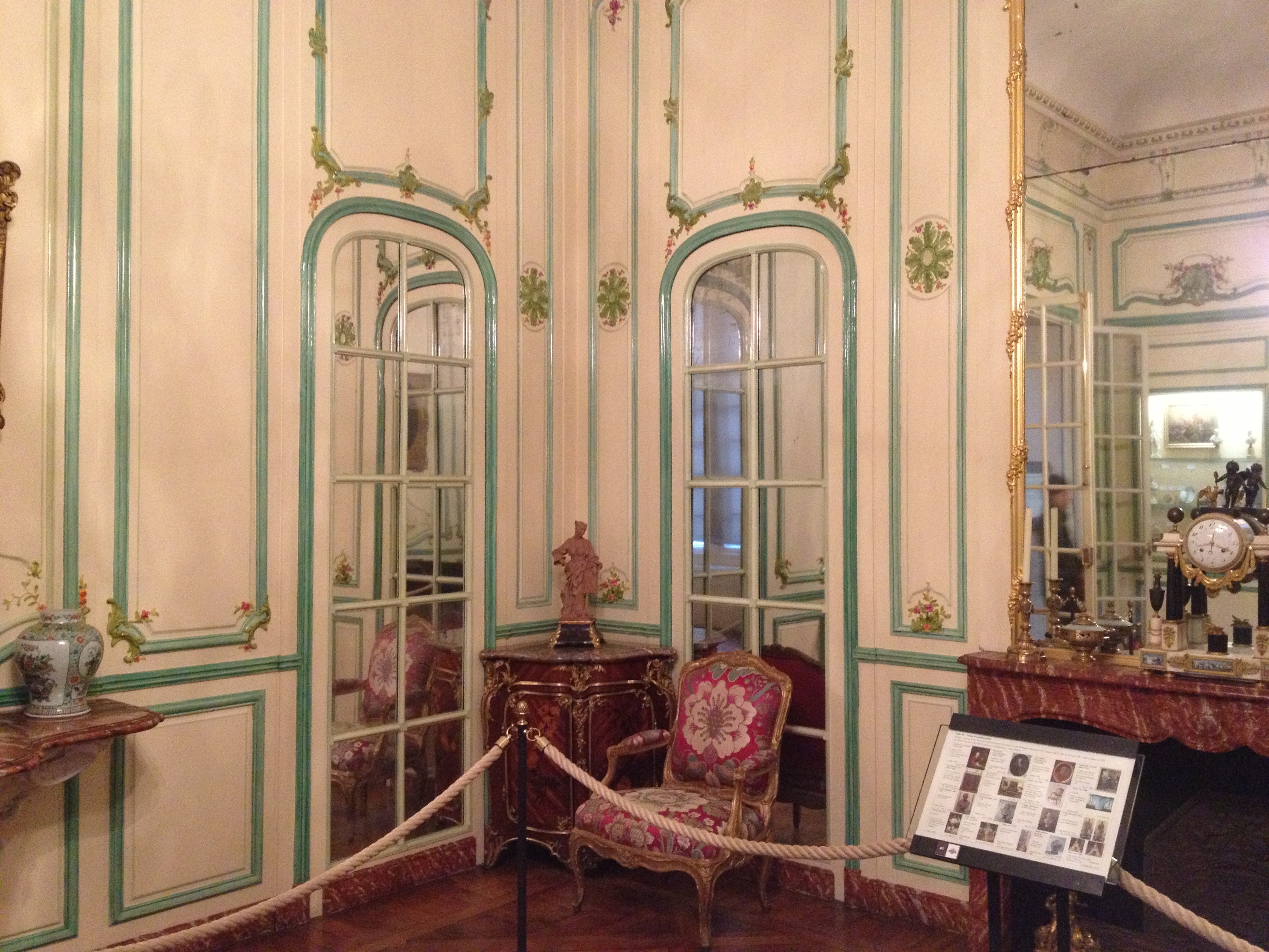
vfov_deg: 40.7
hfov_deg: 52.6
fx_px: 1283
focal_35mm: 35
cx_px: 634
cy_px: 476
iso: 400
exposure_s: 1/15
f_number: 2.4
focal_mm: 4.28
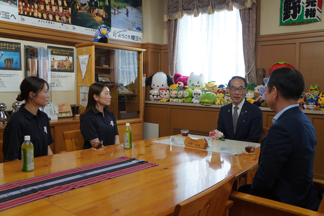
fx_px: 297
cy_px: 108
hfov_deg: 57.2
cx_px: 162
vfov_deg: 40.0
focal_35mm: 33
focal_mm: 22
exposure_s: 1/160
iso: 400
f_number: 4
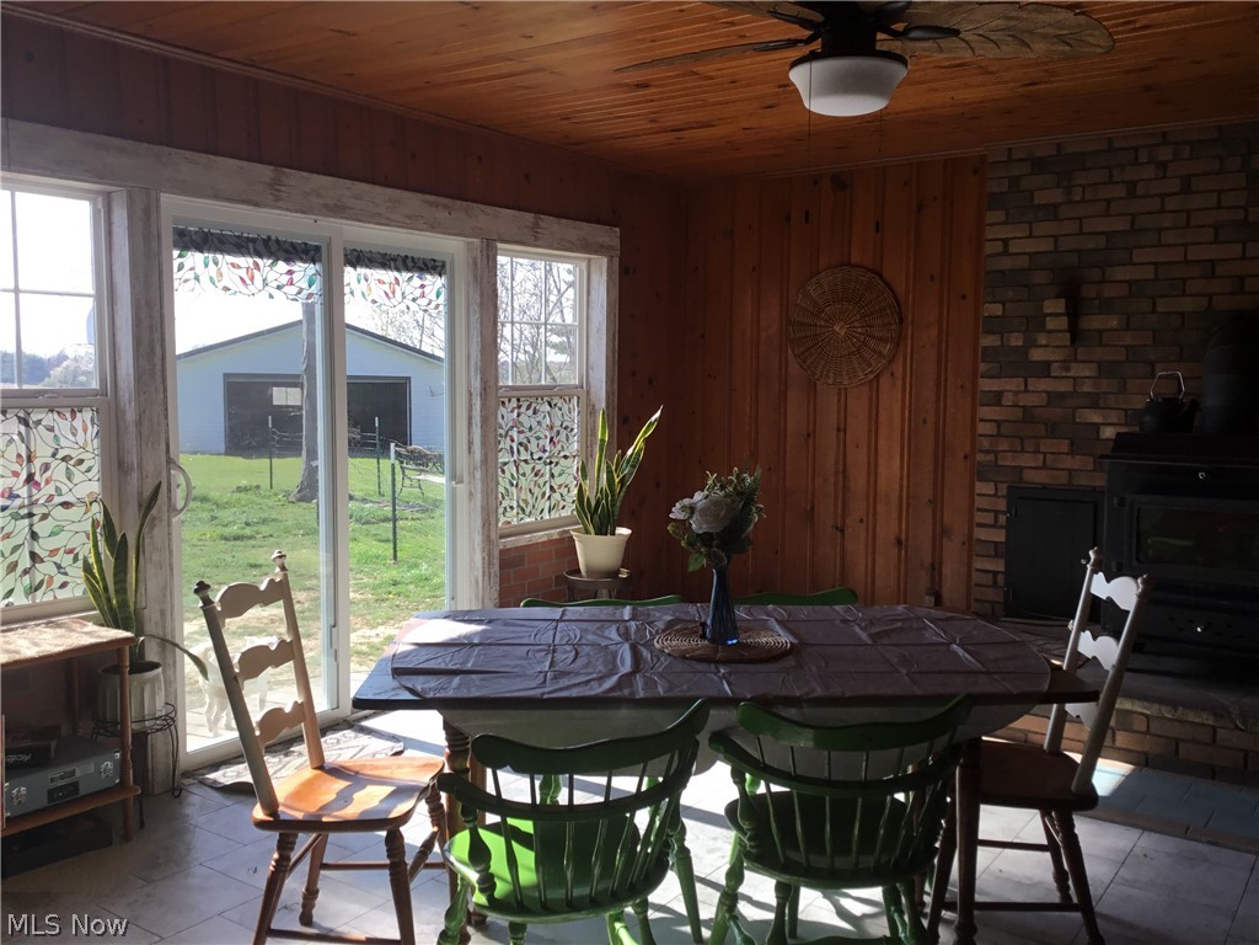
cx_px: 630
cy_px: 472
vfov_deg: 45.4
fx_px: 1127
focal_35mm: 31
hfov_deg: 58.4
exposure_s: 1/245
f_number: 2.4
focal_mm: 3.3
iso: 25
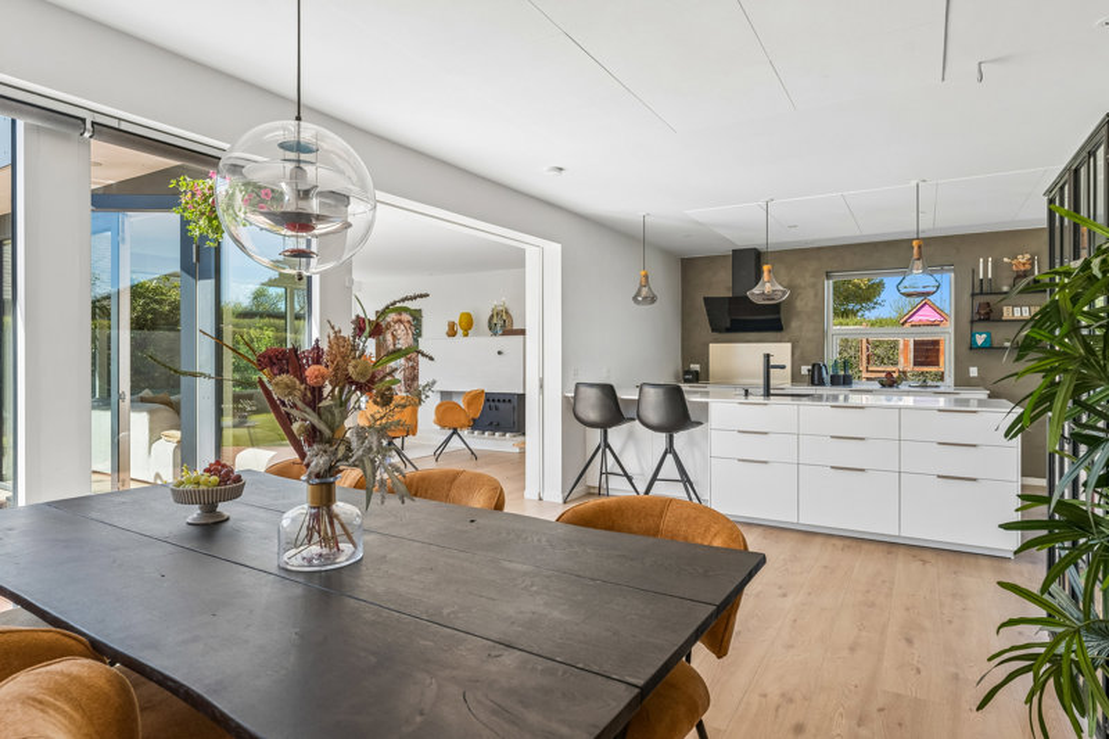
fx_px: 610
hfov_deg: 84.6
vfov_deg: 62.4
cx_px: 554
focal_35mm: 20
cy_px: 370
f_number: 7.1
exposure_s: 1/320
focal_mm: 19.8
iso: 800
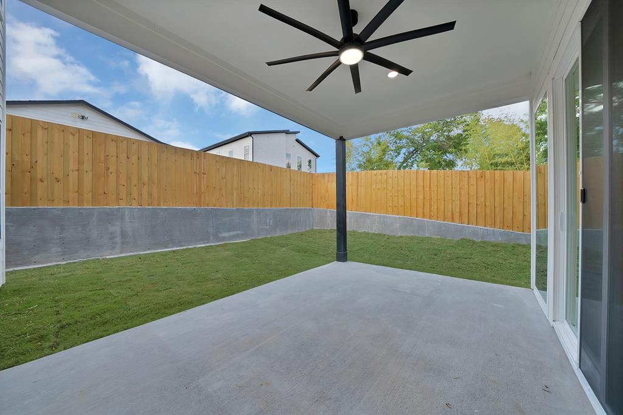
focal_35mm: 12
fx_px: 208
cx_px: 312
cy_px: 208
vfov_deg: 90.0
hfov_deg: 112.6
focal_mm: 12
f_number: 9
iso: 640
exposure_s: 1/80
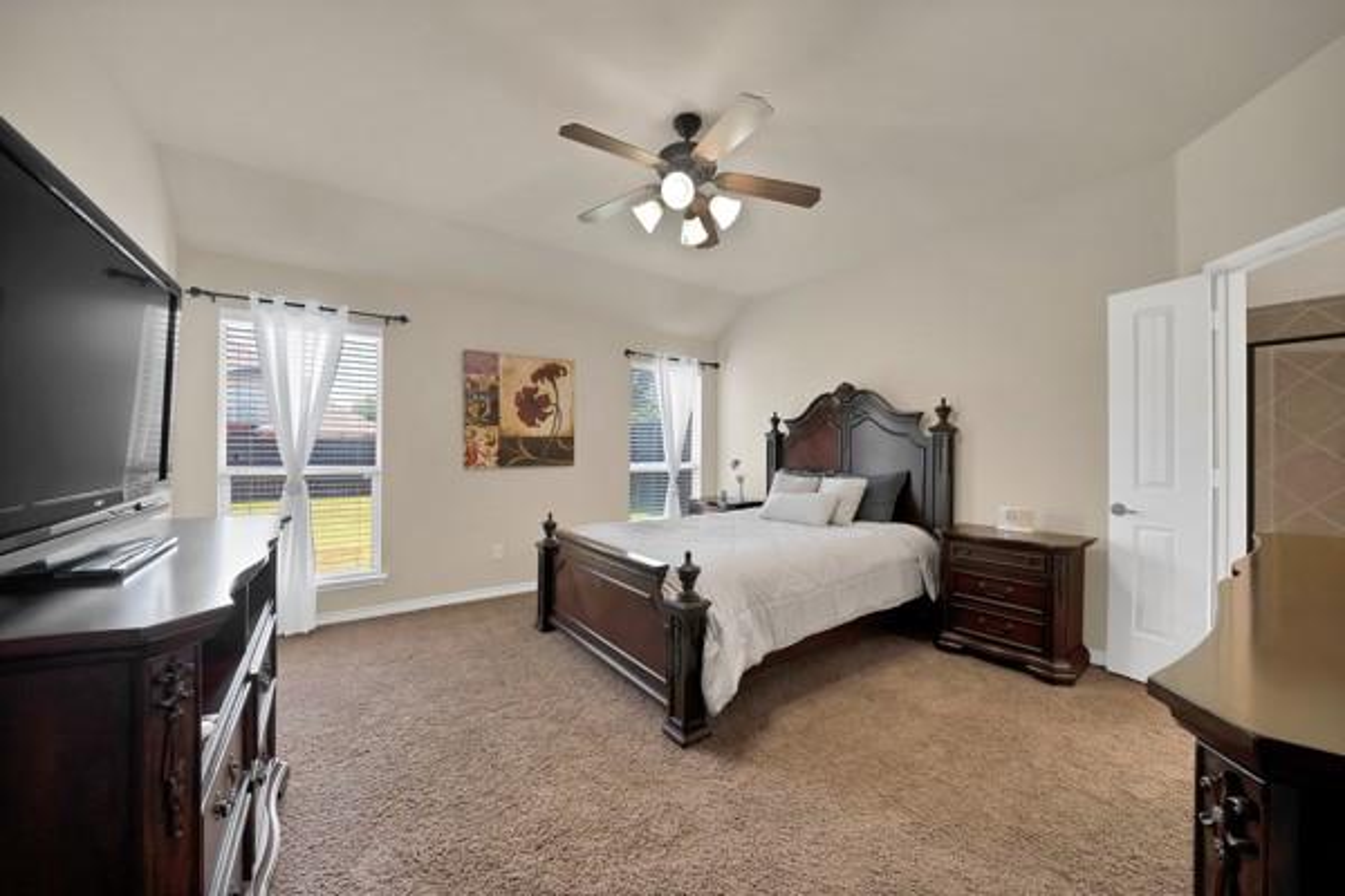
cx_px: 672
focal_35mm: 12
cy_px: 448
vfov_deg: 90.0
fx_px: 448
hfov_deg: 112.6
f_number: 9
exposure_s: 1/10
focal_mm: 12
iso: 640
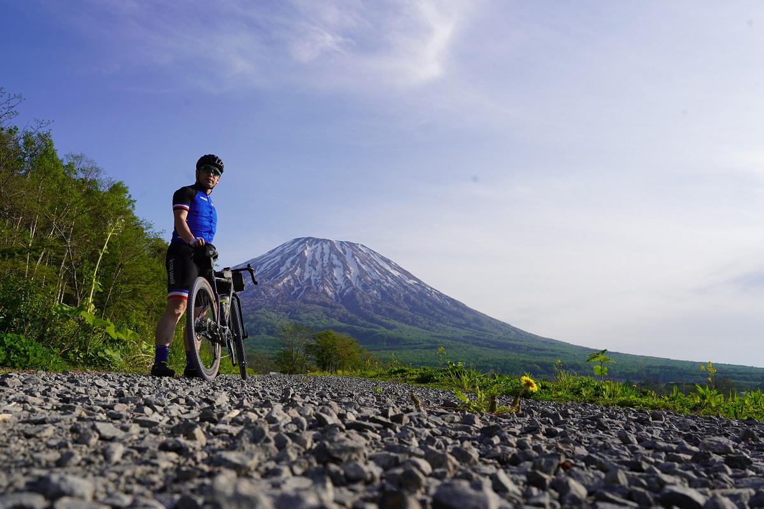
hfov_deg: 63.7
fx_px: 615
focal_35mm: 29
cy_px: 254
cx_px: 382
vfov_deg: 45.0
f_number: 10
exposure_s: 1/200
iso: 100
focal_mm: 29
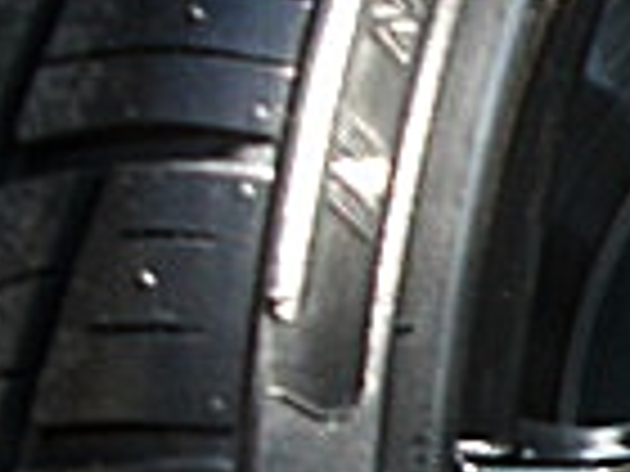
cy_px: 584
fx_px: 2985
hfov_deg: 10.8
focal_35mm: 164
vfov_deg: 8.9
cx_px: 1332
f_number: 2.8
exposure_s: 1/100
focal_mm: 6.3
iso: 200
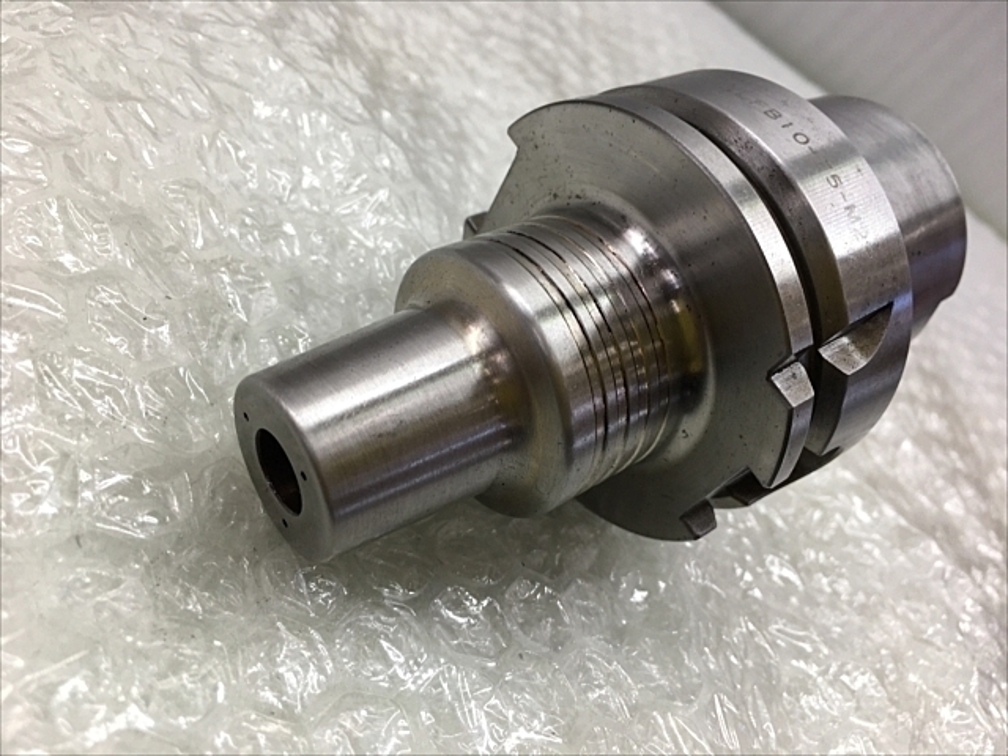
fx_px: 844
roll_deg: -43.1
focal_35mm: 29
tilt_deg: -33.2
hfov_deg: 61.7
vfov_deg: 48.2
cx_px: 504
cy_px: 378
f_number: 2.2
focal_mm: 4.15
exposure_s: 1/100
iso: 32
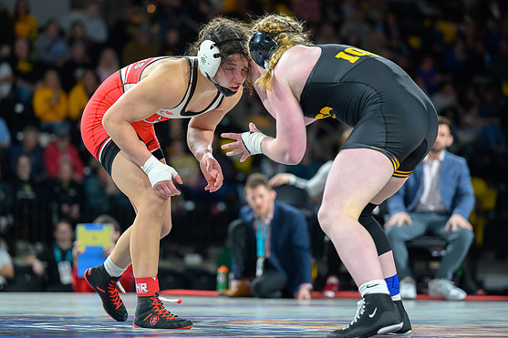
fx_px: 2299
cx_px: 256
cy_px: 140
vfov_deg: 8.4
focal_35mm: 163
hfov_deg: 12.6
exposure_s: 1/800
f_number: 2.8
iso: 5600
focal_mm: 130
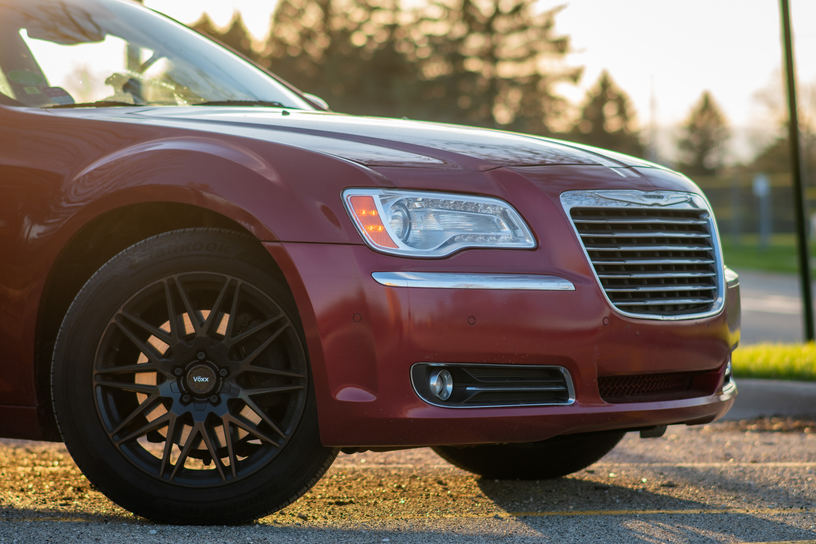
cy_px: 272
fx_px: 2890
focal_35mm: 128
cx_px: 408
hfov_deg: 16.1
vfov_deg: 10.8
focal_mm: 85
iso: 100
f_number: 2.5
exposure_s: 1/320
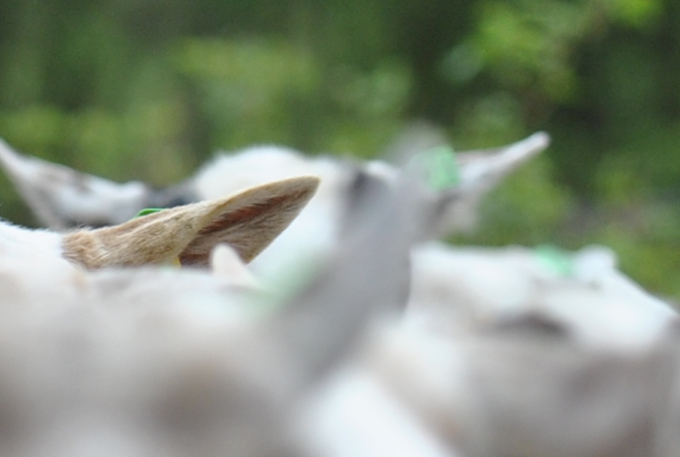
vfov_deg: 1.9
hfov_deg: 2.8
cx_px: -139
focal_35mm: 728
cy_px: 178
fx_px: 13786
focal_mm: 110
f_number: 3.2
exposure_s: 1/800
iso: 200
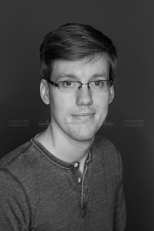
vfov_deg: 23.9
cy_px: 116
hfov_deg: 16.1
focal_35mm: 85
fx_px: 545
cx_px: 77
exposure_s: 1/250
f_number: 3.5
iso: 2000
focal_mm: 85
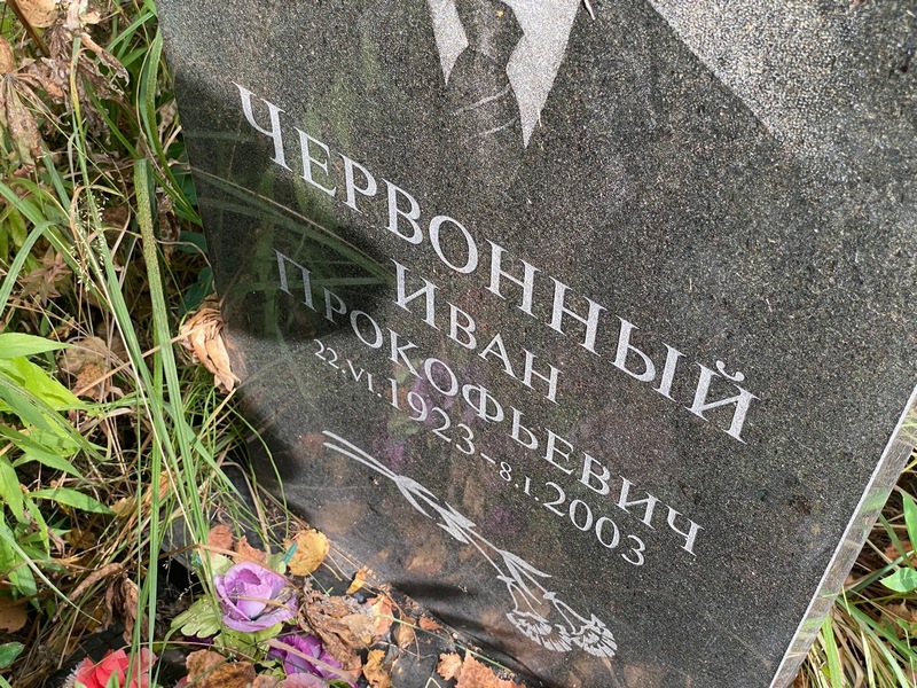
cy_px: 344
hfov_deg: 36.8
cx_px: 458
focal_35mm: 52
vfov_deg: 28.0
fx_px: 1378
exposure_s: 1/136
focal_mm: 6
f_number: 2
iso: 20
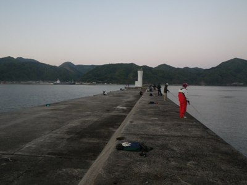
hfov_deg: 63.4
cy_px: 92
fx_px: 200
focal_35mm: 28
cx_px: 124
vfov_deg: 49.7
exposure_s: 1/50
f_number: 3.5
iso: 200
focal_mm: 5
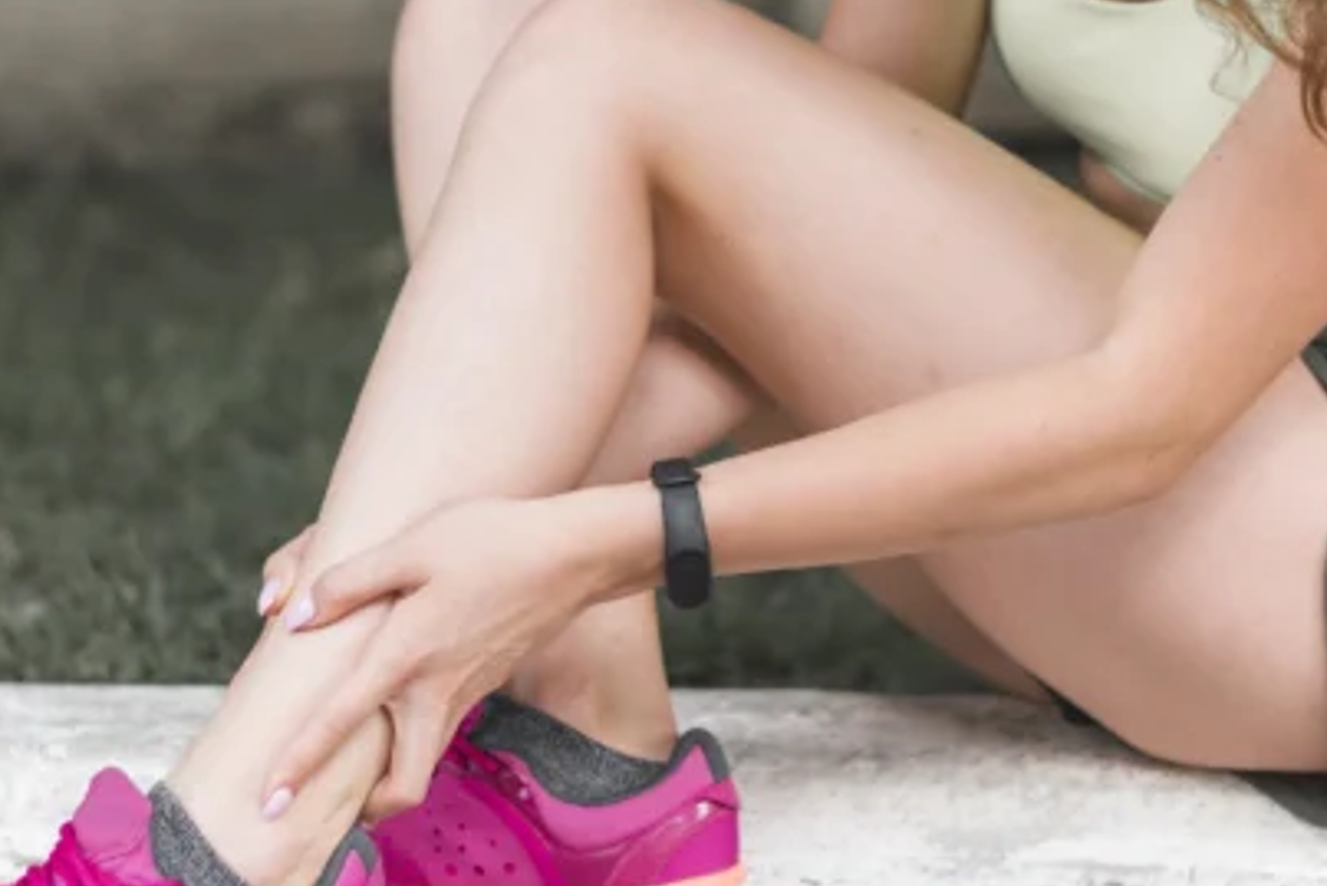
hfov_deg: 16.1
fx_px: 4683
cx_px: 524
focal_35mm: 127
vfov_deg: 10.8
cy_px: 132
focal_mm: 50
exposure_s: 1/125
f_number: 1.8
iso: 320
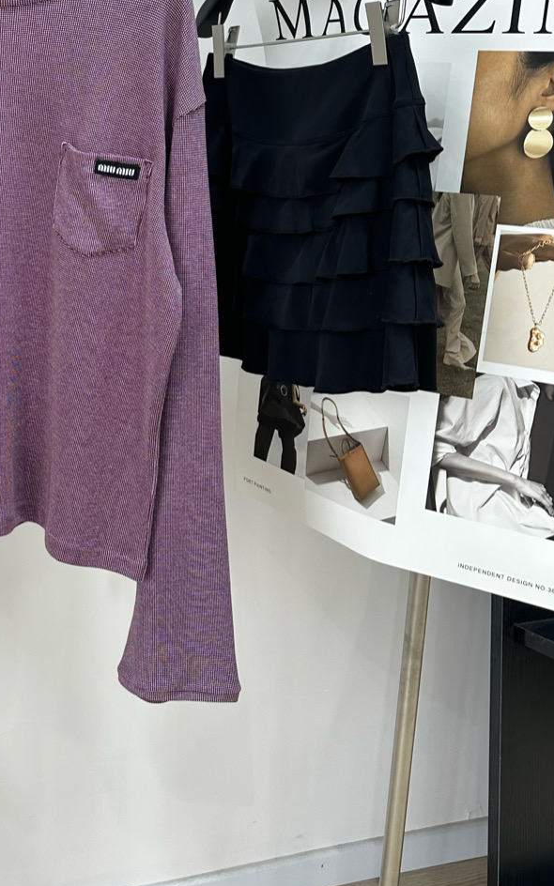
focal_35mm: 46
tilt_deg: -12.6
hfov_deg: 26.6
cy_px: 346
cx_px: 7
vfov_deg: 43.2
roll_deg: -1.1
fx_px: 1111
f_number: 1.78
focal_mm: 6.86
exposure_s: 1/121
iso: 64
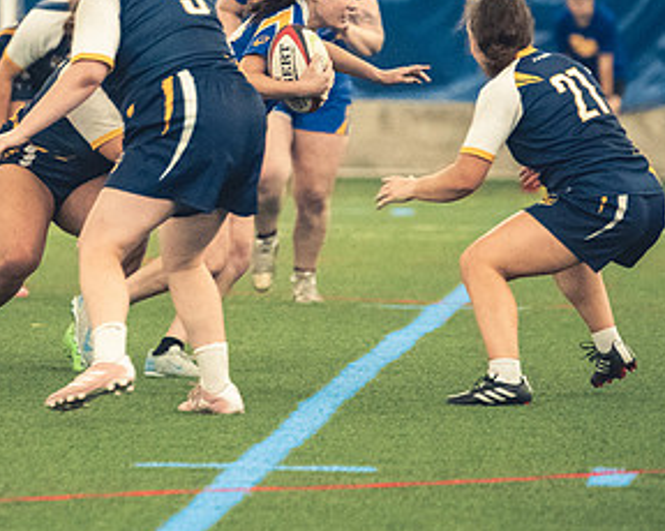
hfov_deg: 3.4
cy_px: 212
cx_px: 182
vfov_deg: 2.7
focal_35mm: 567
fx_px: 11152
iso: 12800
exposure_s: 1/500
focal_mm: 200
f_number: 2.8
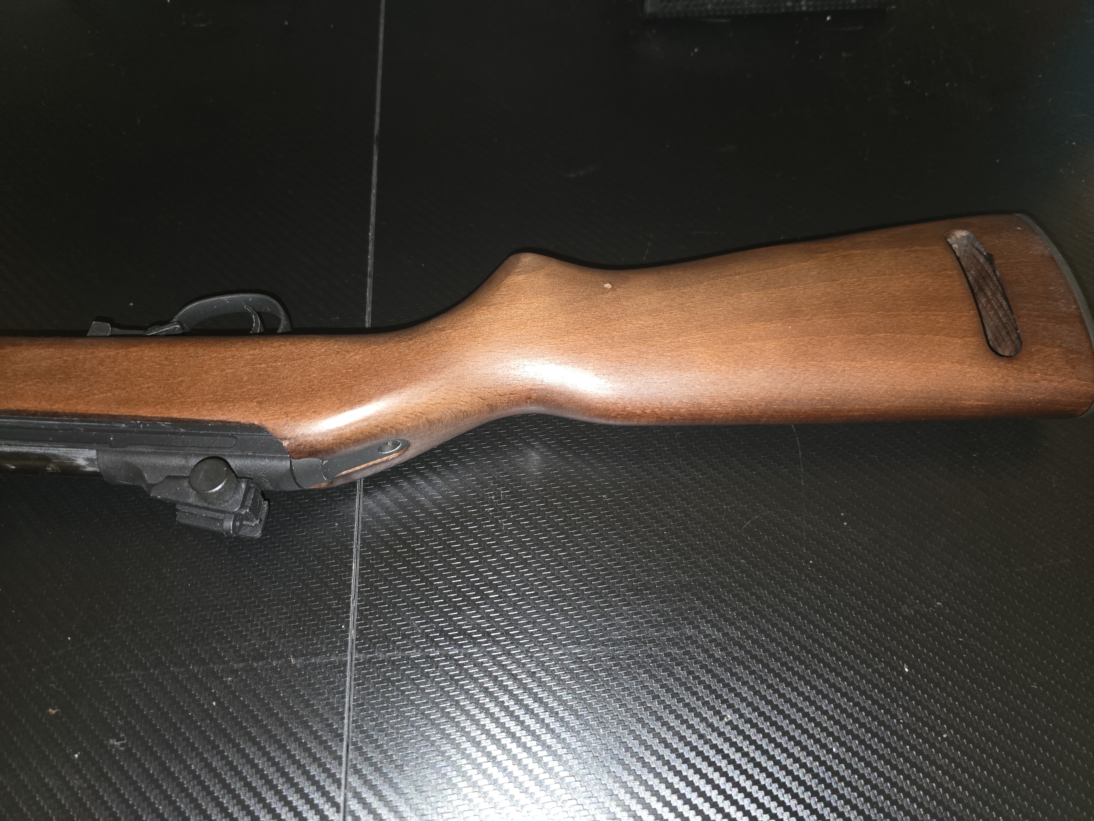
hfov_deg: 73.9
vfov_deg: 58.9
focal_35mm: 23
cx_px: 547
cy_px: 410
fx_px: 727
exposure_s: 1/12
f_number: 1.7
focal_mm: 6.3
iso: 400
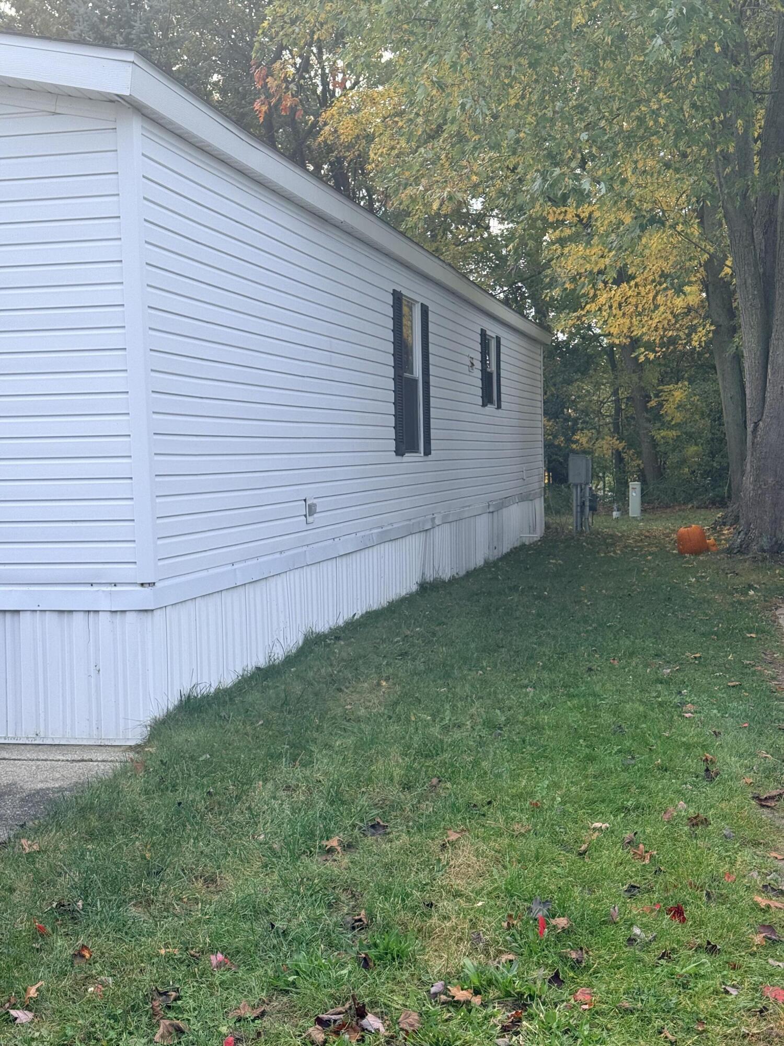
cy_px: 523
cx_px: 392
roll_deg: +0.9
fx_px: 1450
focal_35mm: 48
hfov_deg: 30.3
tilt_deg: -3.5
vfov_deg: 39.7
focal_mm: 6.76
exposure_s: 1/1513
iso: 64
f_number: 1.78
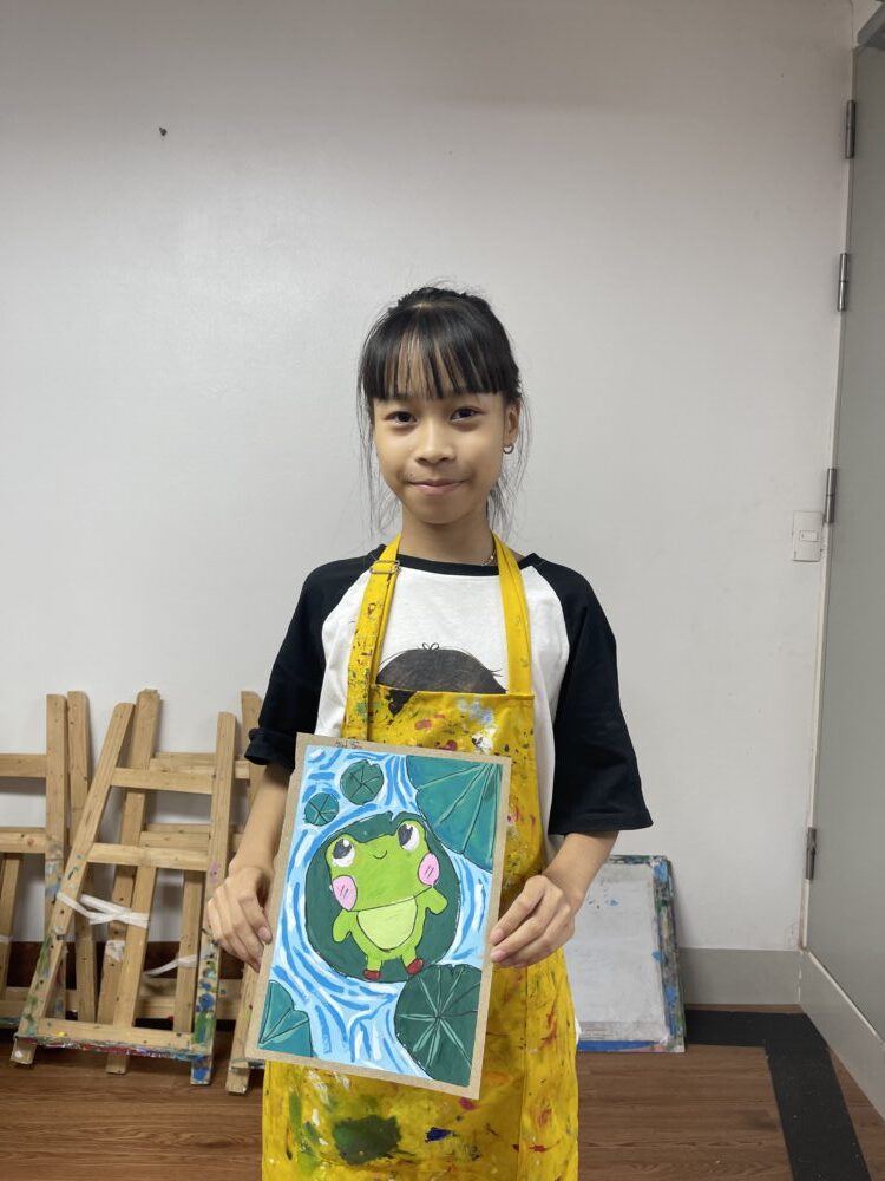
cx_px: 442
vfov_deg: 69.4
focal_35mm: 25
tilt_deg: -5.0
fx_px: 852
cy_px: 590
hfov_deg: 54.9
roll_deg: -1.7
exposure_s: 1/100
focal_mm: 5.1
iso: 80
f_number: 1.6
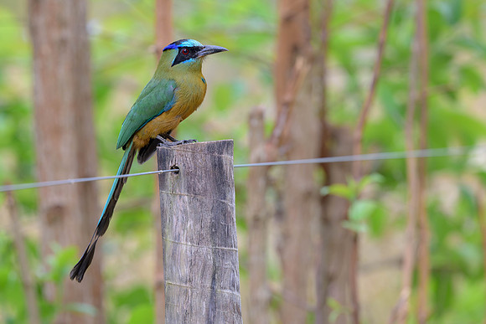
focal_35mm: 513
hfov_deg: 4.0
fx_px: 6922
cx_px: 198
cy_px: 138
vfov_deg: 2.7
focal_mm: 400
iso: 1250
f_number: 4.5
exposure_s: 1/160
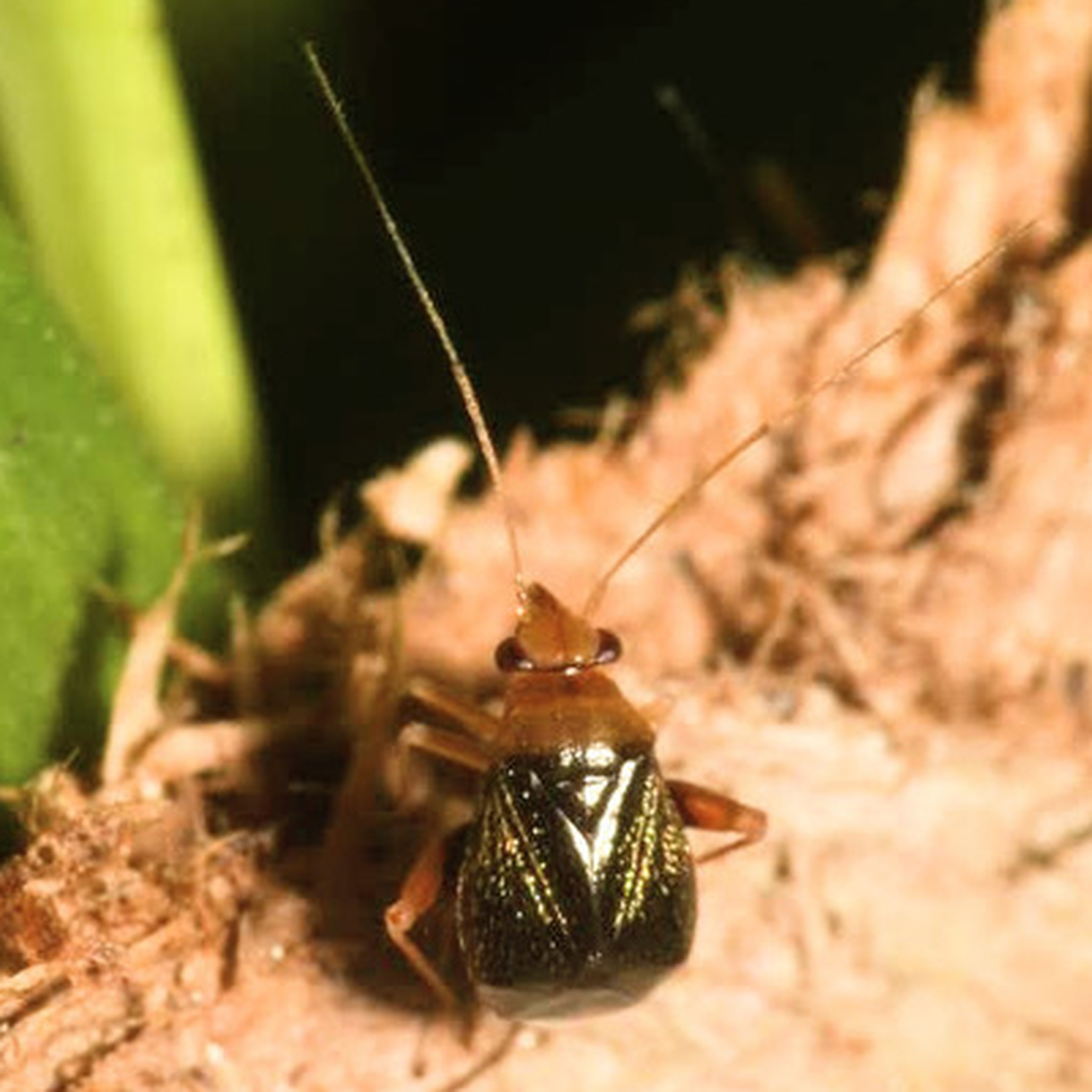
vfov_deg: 8.2
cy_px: 637
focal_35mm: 214
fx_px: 7626
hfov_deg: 8.2
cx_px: 520
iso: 100
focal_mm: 105
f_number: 29
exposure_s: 1/60
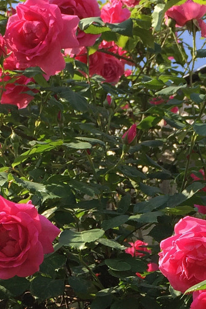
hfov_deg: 14.7
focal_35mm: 93
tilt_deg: +23.3
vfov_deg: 21.2
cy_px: 301
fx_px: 798
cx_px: 101
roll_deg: -11.0
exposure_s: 1/760
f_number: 2.2
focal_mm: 4.15
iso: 32
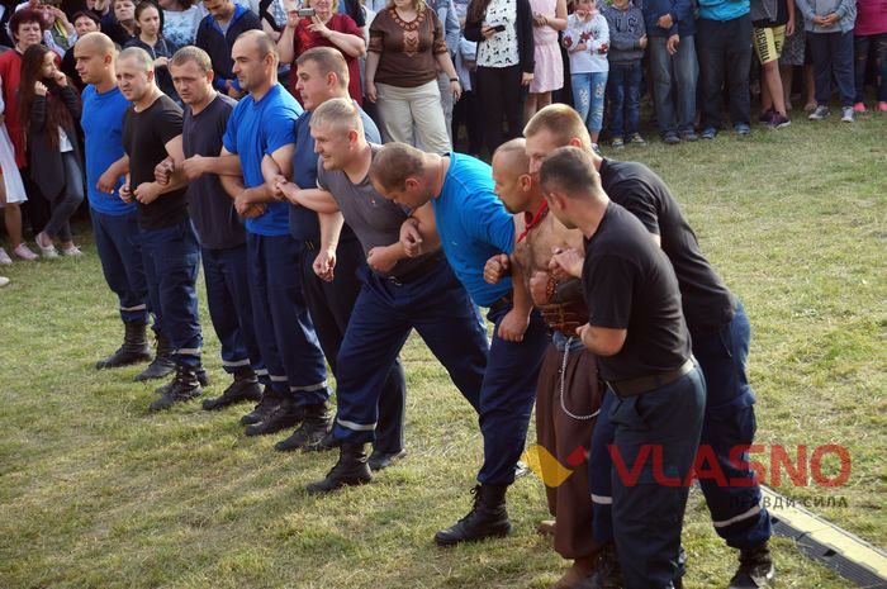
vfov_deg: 16.5
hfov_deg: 24.6
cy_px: 294
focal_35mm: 82
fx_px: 2030
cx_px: 444
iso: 200
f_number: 5
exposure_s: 1/160
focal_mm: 55
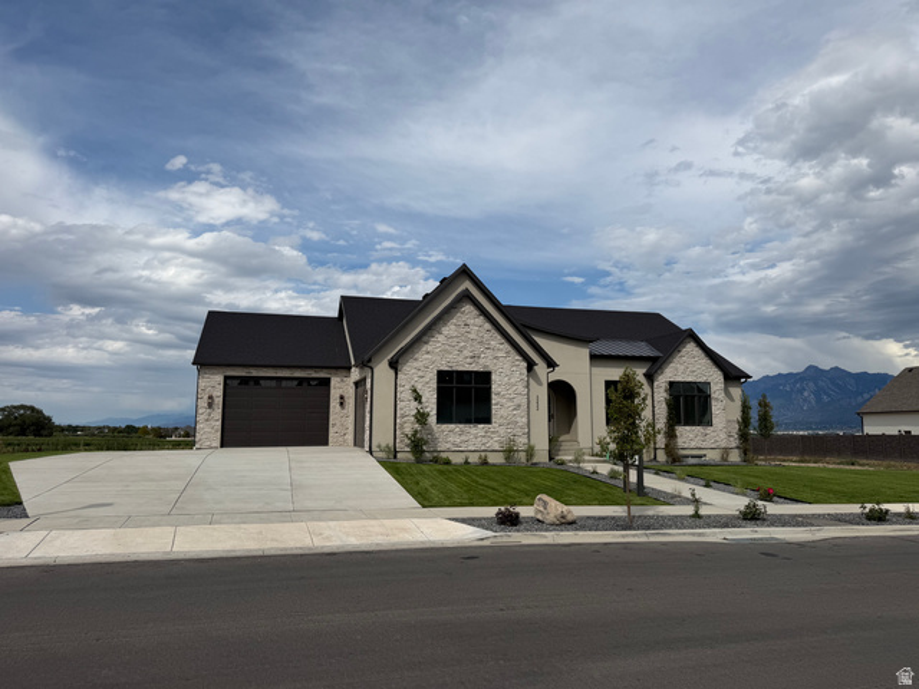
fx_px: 637
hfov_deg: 71.6
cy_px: 344
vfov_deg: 56.8
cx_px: 460
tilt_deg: +7.4
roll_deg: +0.1
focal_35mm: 24
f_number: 1.78
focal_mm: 6.76
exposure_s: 1/10309
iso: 80
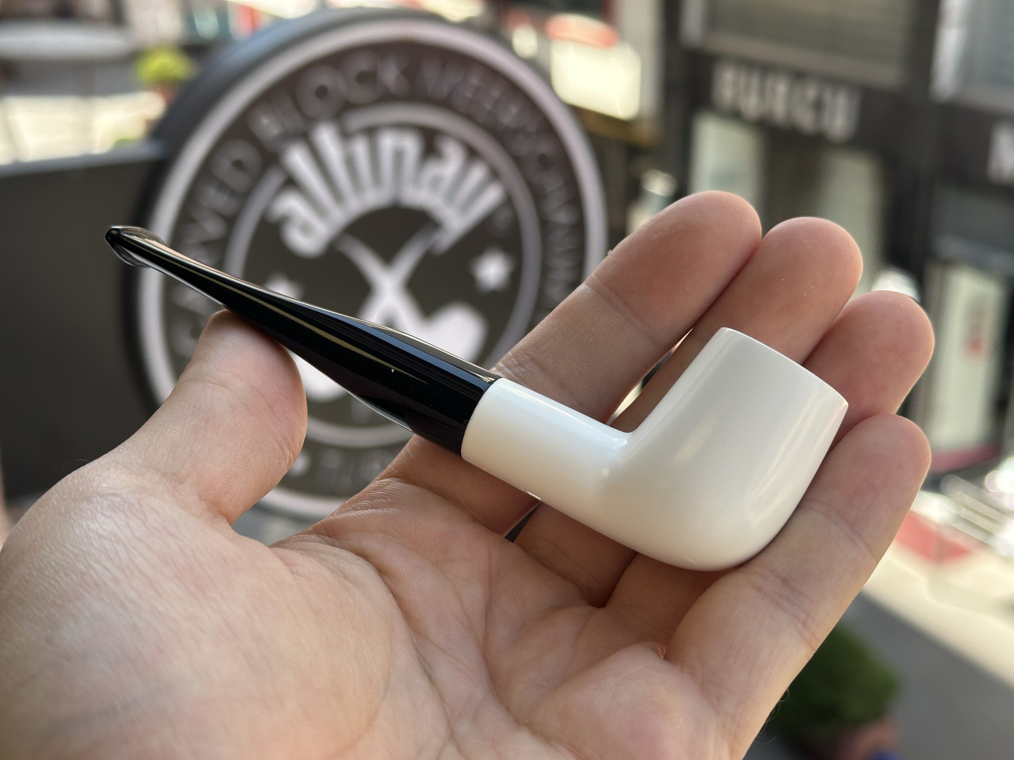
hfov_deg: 39.7
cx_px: 507
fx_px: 1406
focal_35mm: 48
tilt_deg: -20.8
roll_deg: -0.4
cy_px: 380
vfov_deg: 30.3
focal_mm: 6.86
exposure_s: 1/555
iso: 64
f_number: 1.78
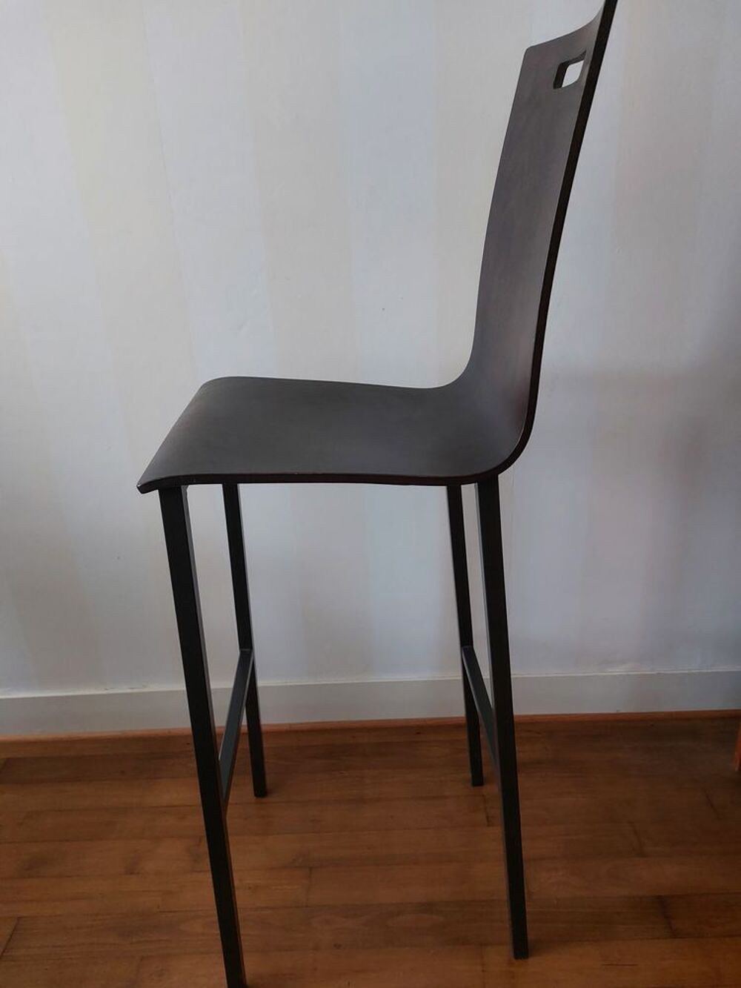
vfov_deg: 71.6
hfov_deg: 56.8
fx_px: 685
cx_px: 370
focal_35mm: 24
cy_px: 494
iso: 400
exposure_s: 1/50
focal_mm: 5.23
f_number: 1.8
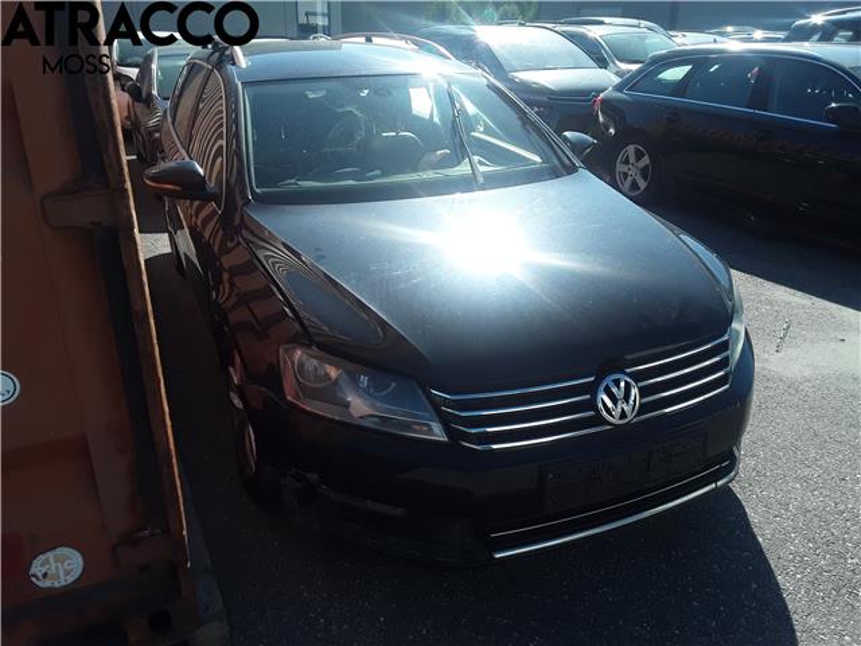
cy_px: 323
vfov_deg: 49.7
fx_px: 696
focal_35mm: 28
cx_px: 430
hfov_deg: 63.4
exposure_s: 1/1143
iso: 40
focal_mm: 2.91
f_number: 1.9
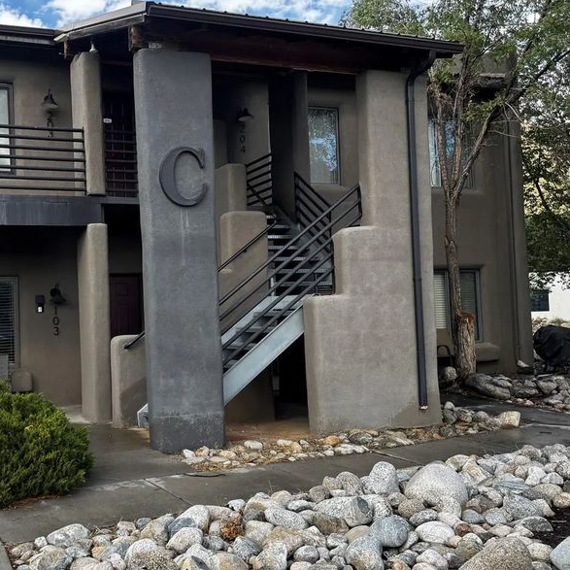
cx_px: 151
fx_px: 689
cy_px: 292
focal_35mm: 37
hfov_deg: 43.7
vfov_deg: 44.9
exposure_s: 1/639
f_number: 1.78
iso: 80
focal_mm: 6.76
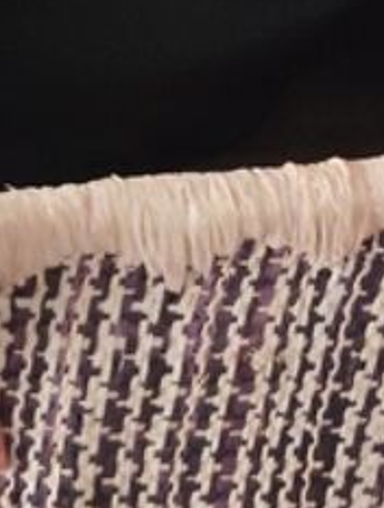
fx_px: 2429
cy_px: -28
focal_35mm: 165
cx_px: 148
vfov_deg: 11.8
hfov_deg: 9.0
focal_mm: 4.25
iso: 1050
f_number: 1.8
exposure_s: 1/20
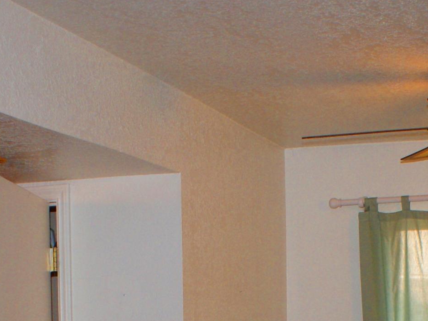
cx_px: 291
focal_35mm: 83
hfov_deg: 23.4
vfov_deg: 16.8
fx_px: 1027
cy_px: 415
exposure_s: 1/60
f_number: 5.6
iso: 400
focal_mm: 18
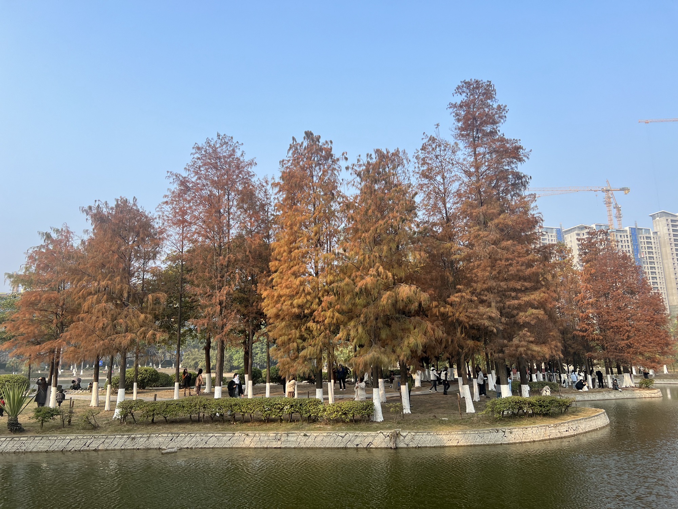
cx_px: 339
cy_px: 254
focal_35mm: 26
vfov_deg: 53.1
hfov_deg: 67.3
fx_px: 509
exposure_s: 1/621
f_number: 1.5
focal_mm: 5.7
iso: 50
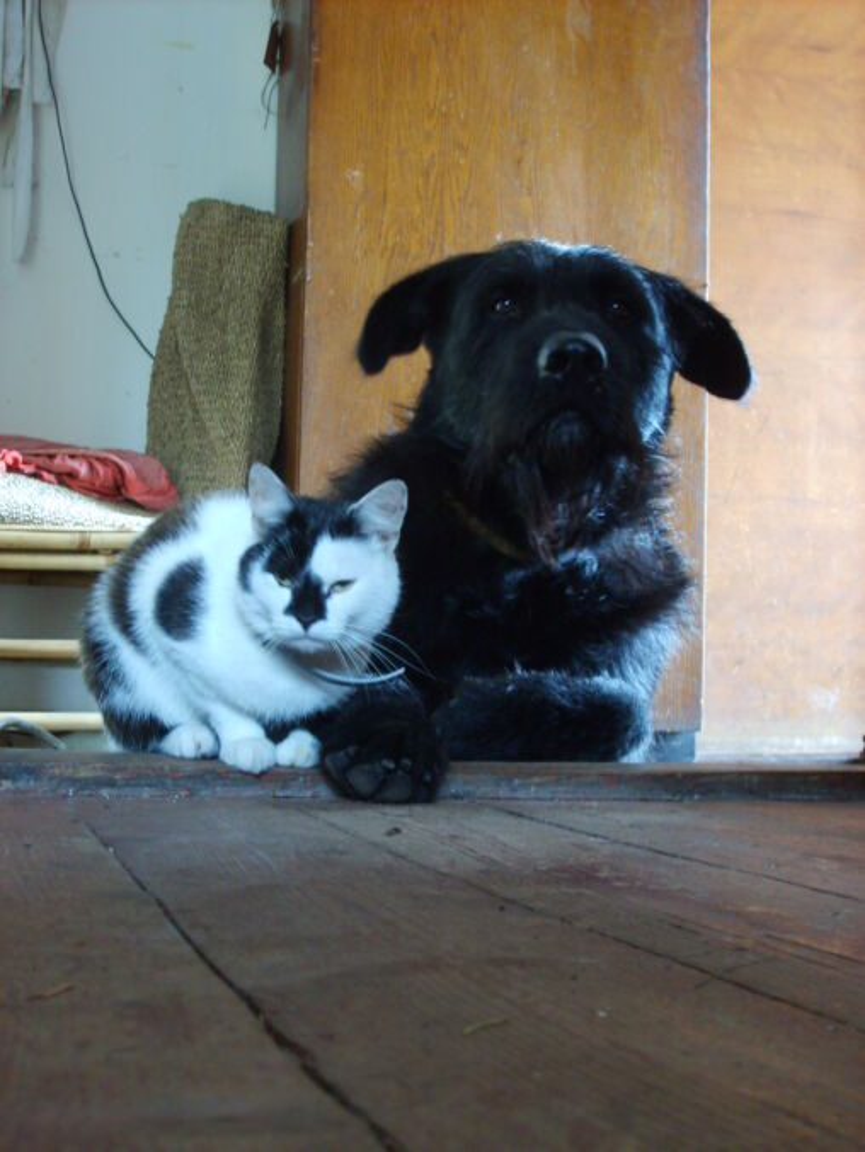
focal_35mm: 52
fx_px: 1732
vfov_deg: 36.8
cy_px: 576
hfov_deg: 28.0
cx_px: 432
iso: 140
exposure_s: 1/3
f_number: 3.3
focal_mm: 8.7
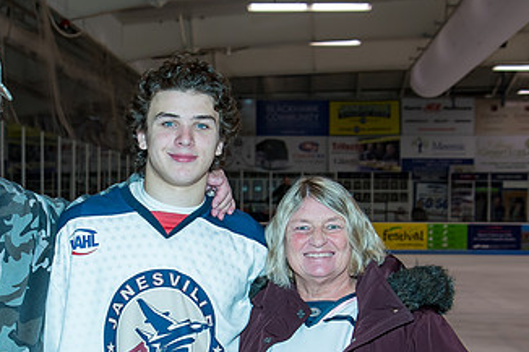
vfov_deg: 15.6
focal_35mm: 87
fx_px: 1278
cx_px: 158
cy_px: 268
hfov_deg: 23.2
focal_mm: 28
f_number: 4.5
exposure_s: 1/200
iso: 200
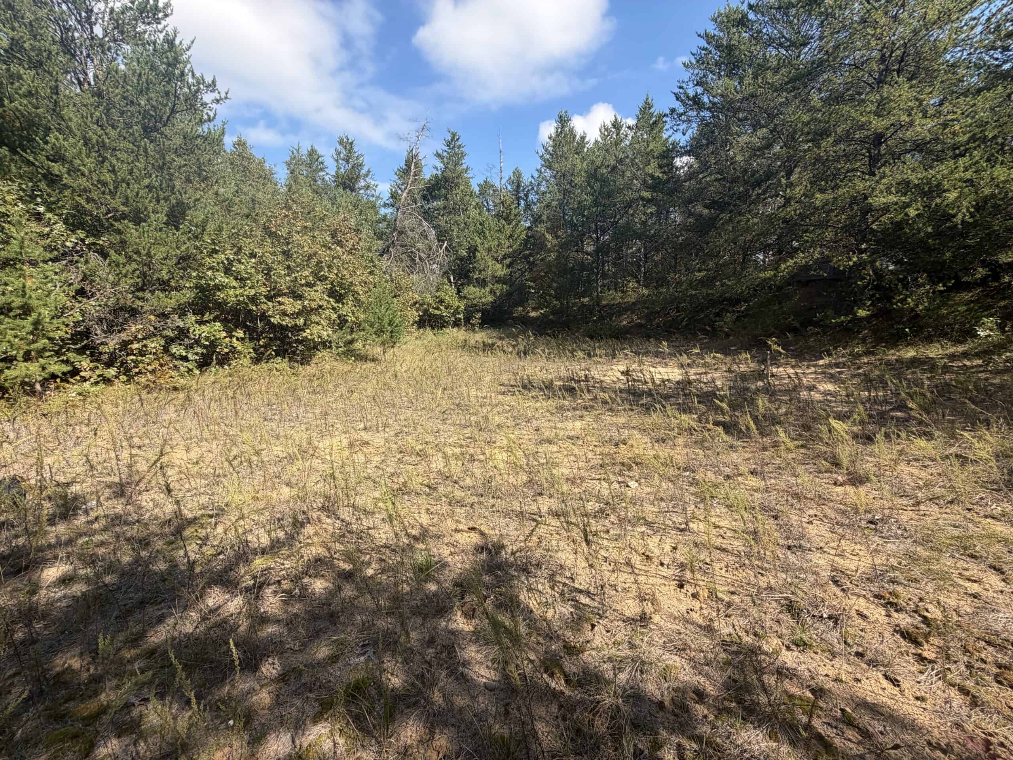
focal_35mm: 14
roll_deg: +0.8
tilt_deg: -7.5
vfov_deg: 85.7
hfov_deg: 102.1
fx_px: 410
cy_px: 380
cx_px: 506
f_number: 2.2
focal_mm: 2.22
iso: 40
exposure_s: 1/631
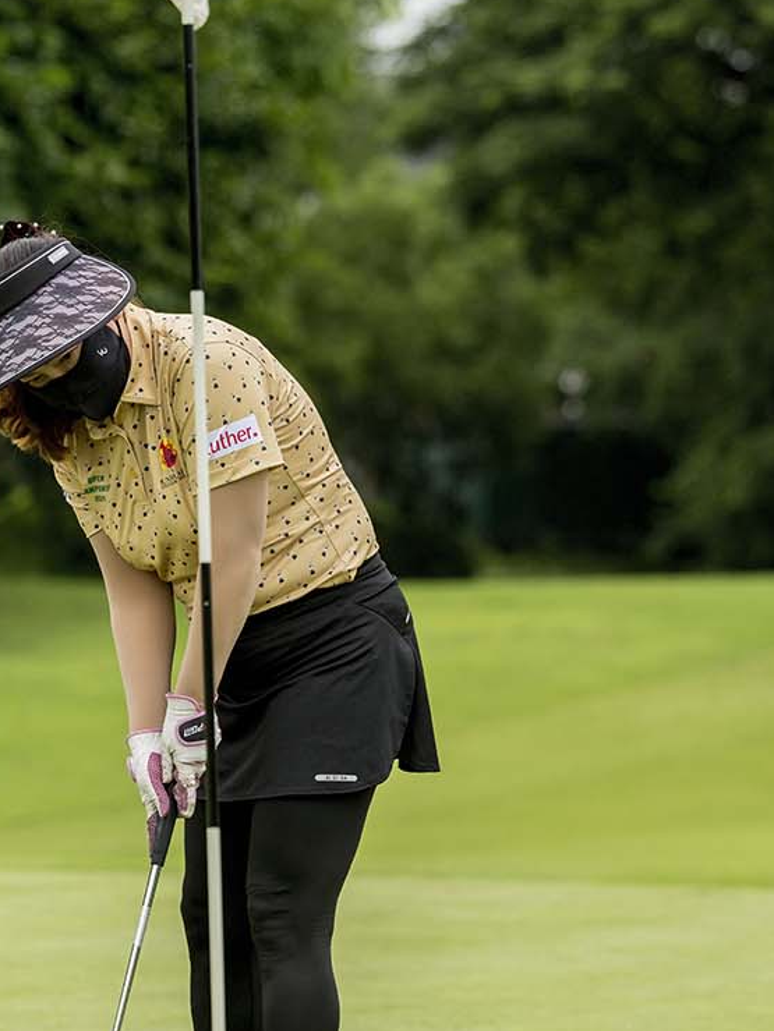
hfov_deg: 6.3
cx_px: 211
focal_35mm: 234
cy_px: 649
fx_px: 6976
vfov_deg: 8.5
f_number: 3.5
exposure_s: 1/5000
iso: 800
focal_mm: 125
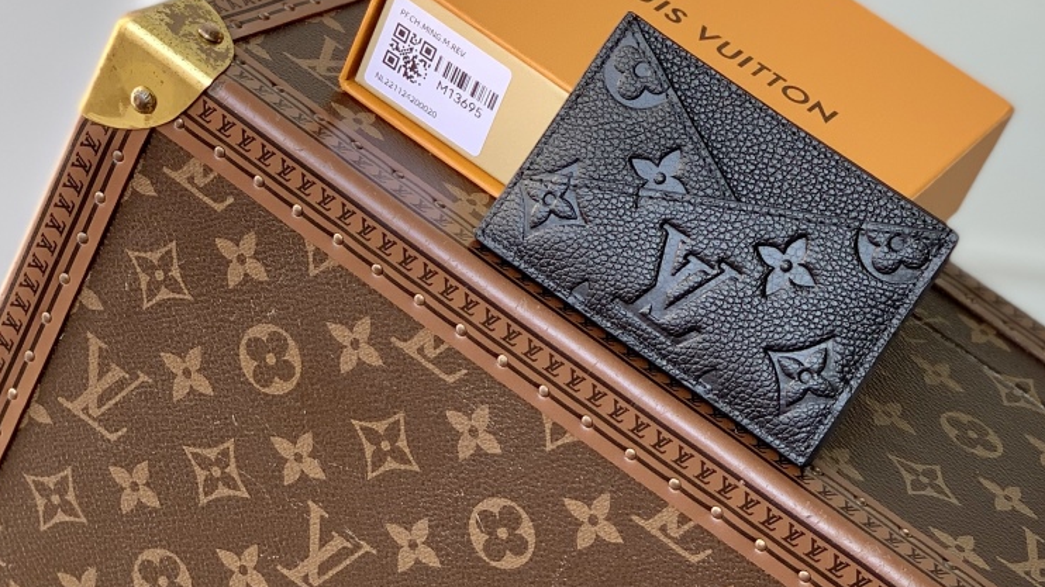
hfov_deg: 19.4
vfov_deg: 11.0
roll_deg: -28.3
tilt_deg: -23.1
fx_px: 3047
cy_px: 213
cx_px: 684
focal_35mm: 110
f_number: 2.4
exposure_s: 1/122
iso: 16
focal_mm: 6
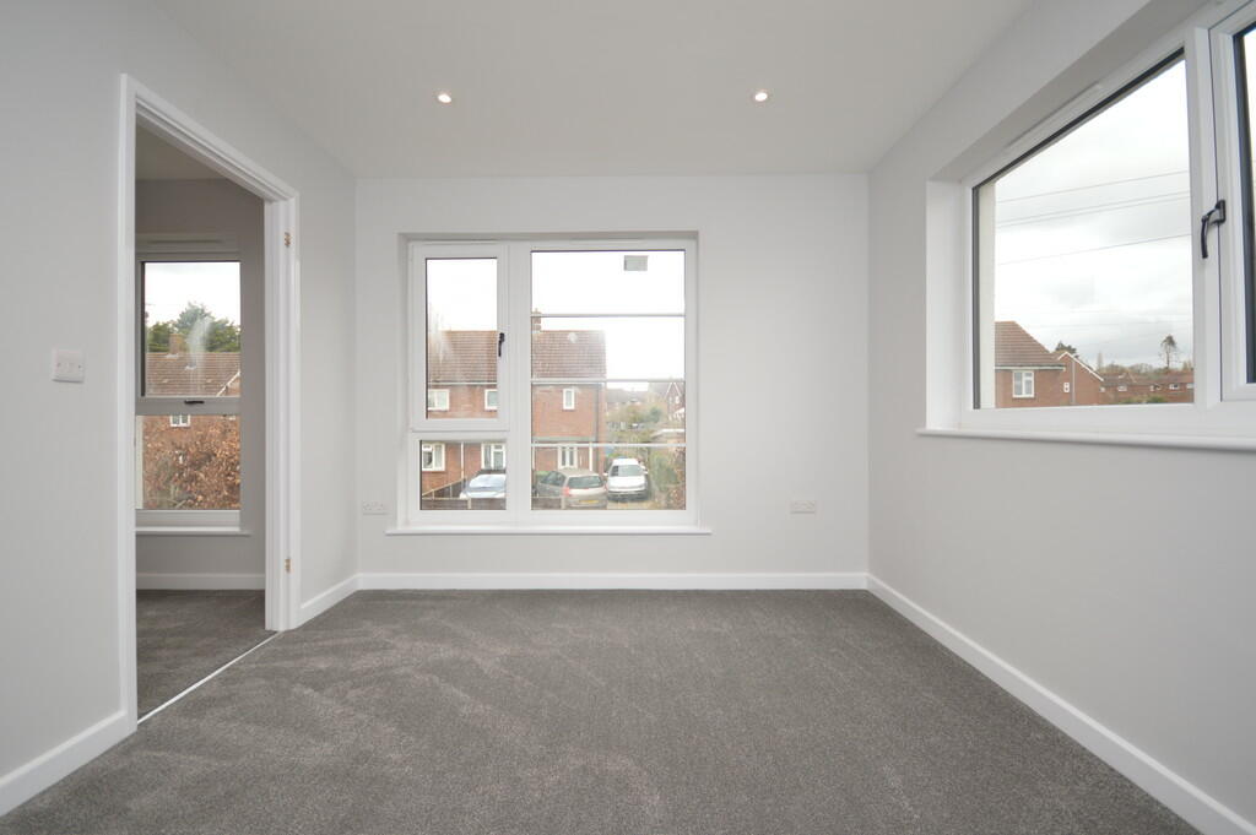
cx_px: 628
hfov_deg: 100.4
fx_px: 523
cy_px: 418
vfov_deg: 77.2
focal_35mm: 15
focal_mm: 10
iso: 160
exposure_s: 1/125
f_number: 4
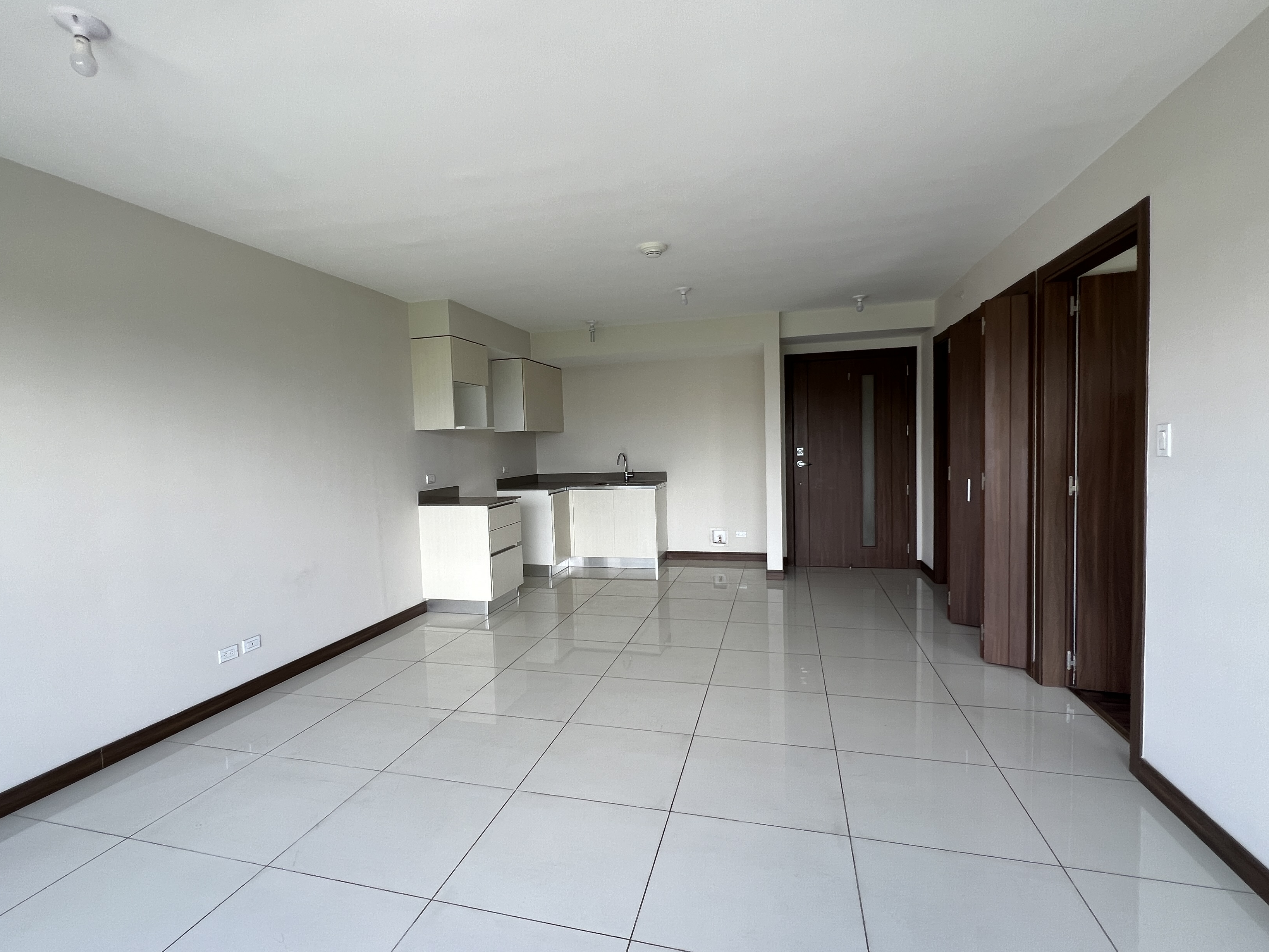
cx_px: 602
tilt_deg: -3.3
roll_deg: +2.6
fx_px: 587
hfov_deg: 94.4
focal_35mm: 16
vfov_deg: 78.1
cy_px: 485
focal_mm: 1.57
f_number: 1.8
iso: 50
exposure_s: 1/99
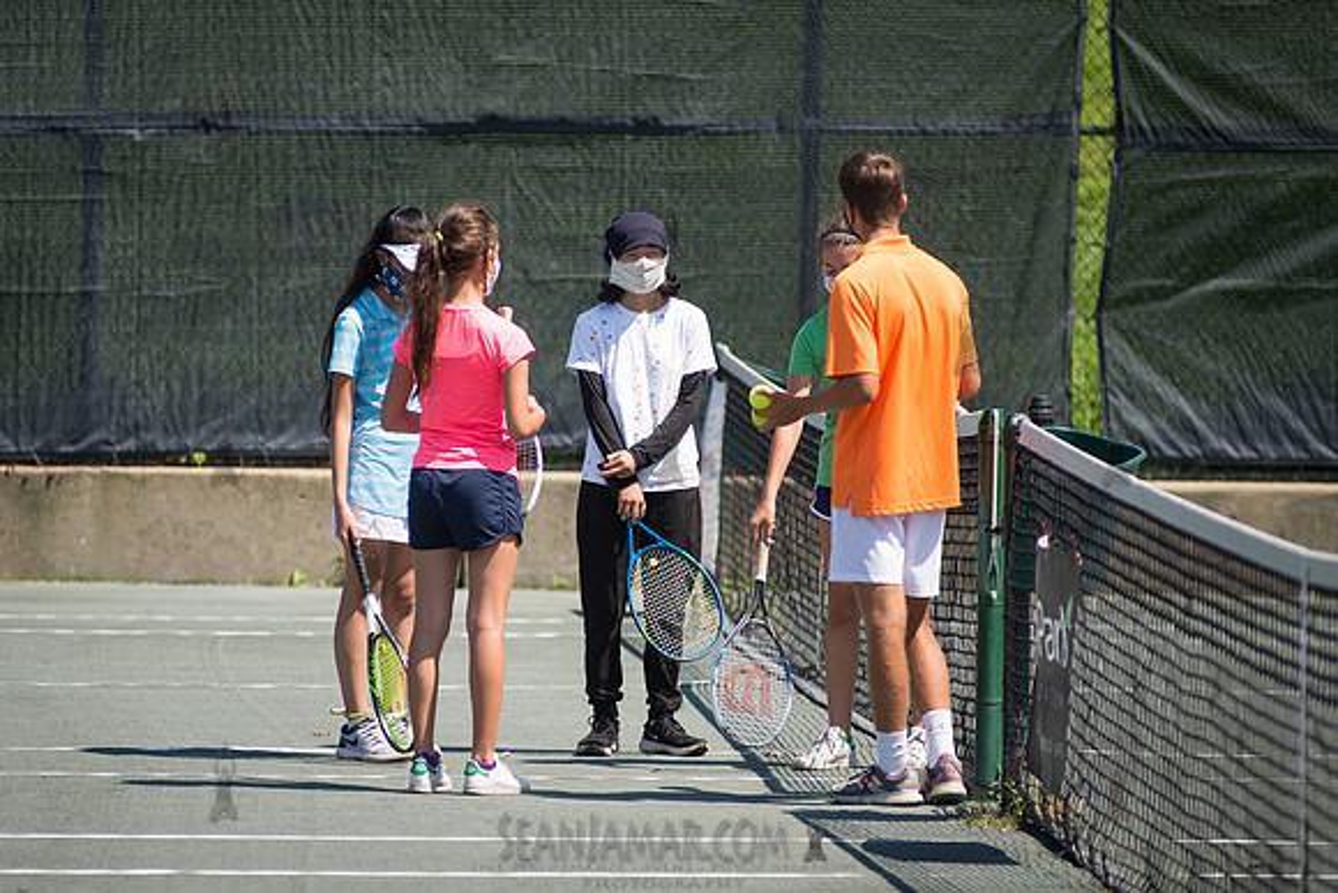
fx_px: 10053
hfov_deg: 7.6
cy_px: 422
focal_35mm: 270
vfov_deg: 5.1
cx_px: 654
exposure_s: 1/1250
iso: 125
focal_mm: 200
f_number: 4
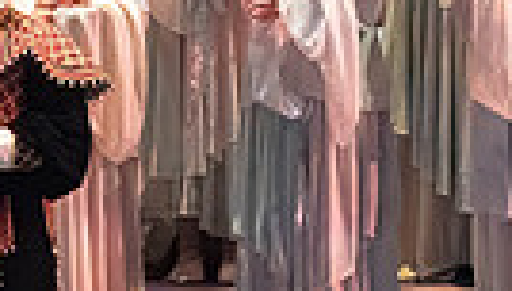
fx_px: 10651
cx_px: 653
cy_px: 140
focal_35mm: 783
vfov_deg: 1.6
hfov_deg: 2.7
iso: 20000
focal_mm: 173
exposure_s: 1/1000
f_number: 10
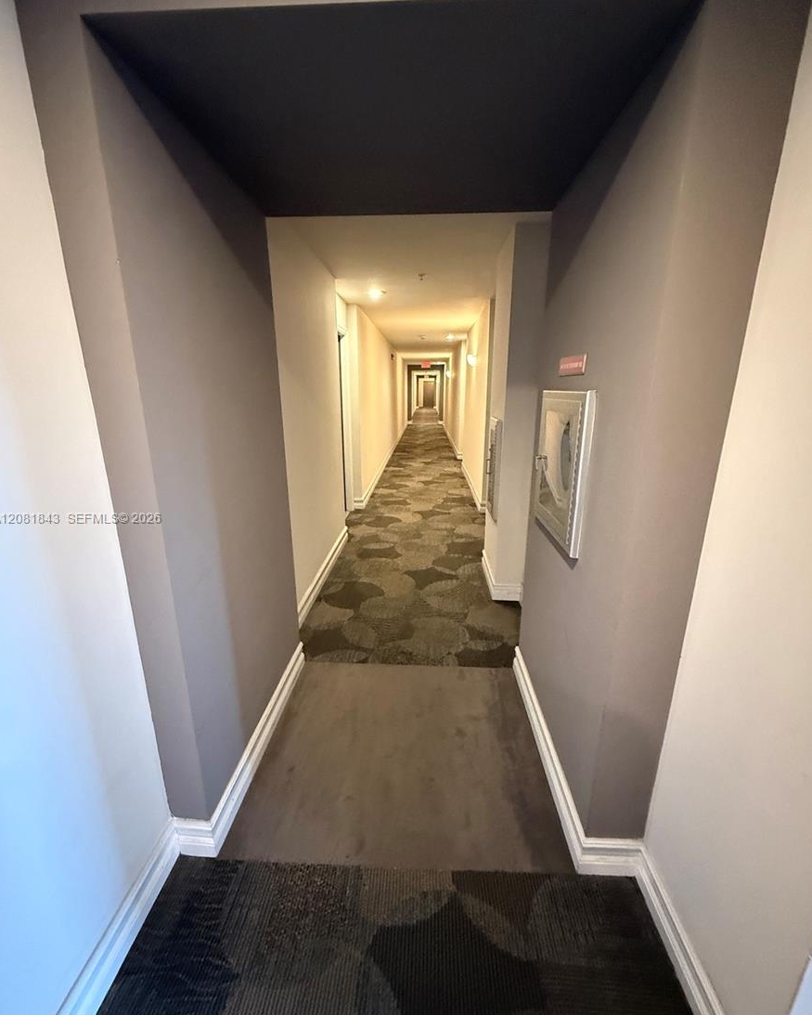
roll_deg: -0.2
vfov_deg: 96.8
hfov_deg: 84.1
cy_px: 519
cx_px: 406
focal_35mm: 15
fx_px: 450
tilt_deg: -15.4
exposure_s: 1/40
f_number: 2.2
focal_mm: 2.22
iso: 1000
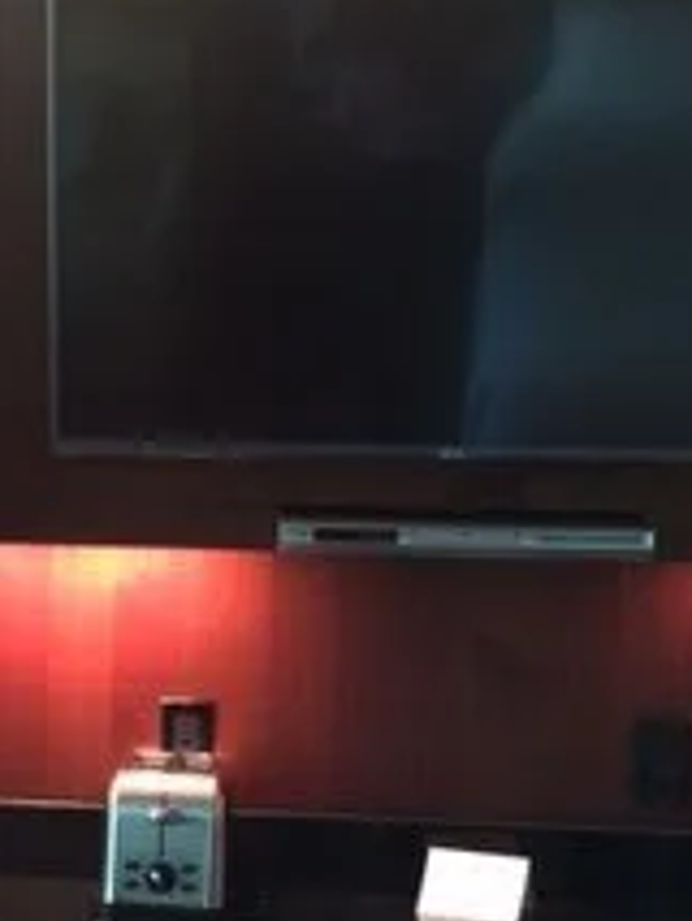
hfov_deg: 16.5
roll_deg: -1.4
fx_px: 2317
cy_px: 787
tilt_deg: -9.3
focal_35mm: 87
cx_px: -74
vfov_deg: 22.1
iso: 64
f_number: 2.2
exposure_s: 1/4
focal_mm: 4.15
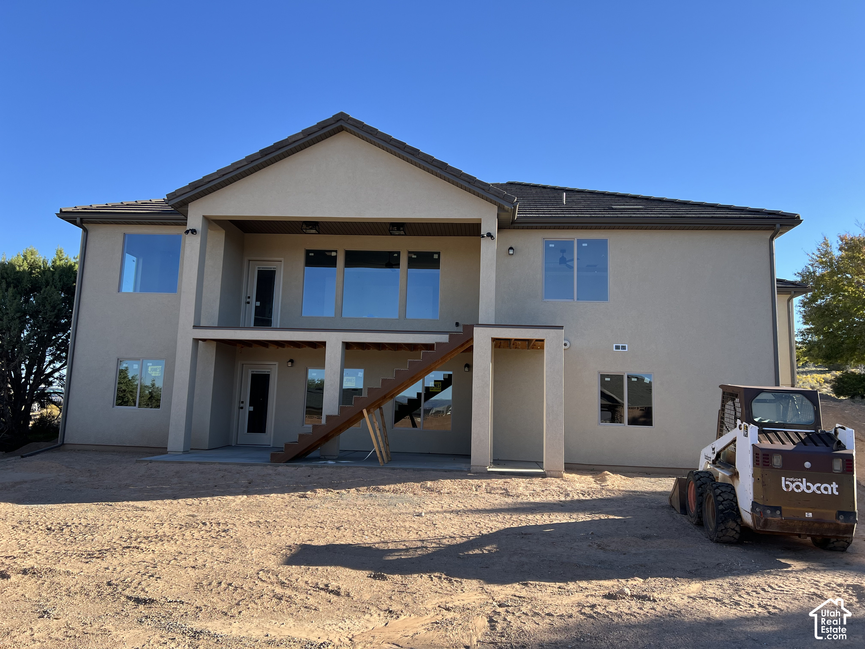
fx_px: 650
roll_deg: -1.9
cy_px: 324
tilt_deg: +7.9
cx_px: 432
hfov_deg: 67.3
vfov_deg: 53.1
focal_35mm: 26
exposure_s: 1/1488
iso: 50
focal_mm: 5.7
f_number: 1.5
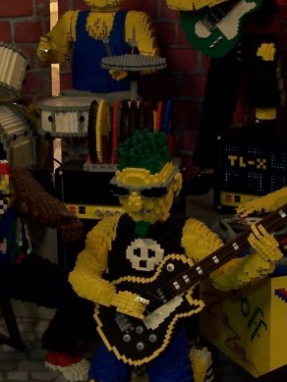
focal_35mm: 100
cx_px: 98
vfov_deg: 19.6
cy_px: 208
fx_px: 1105
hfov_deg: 14.8
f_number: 2.8
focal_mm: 6.3
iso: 80
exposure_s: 1/2
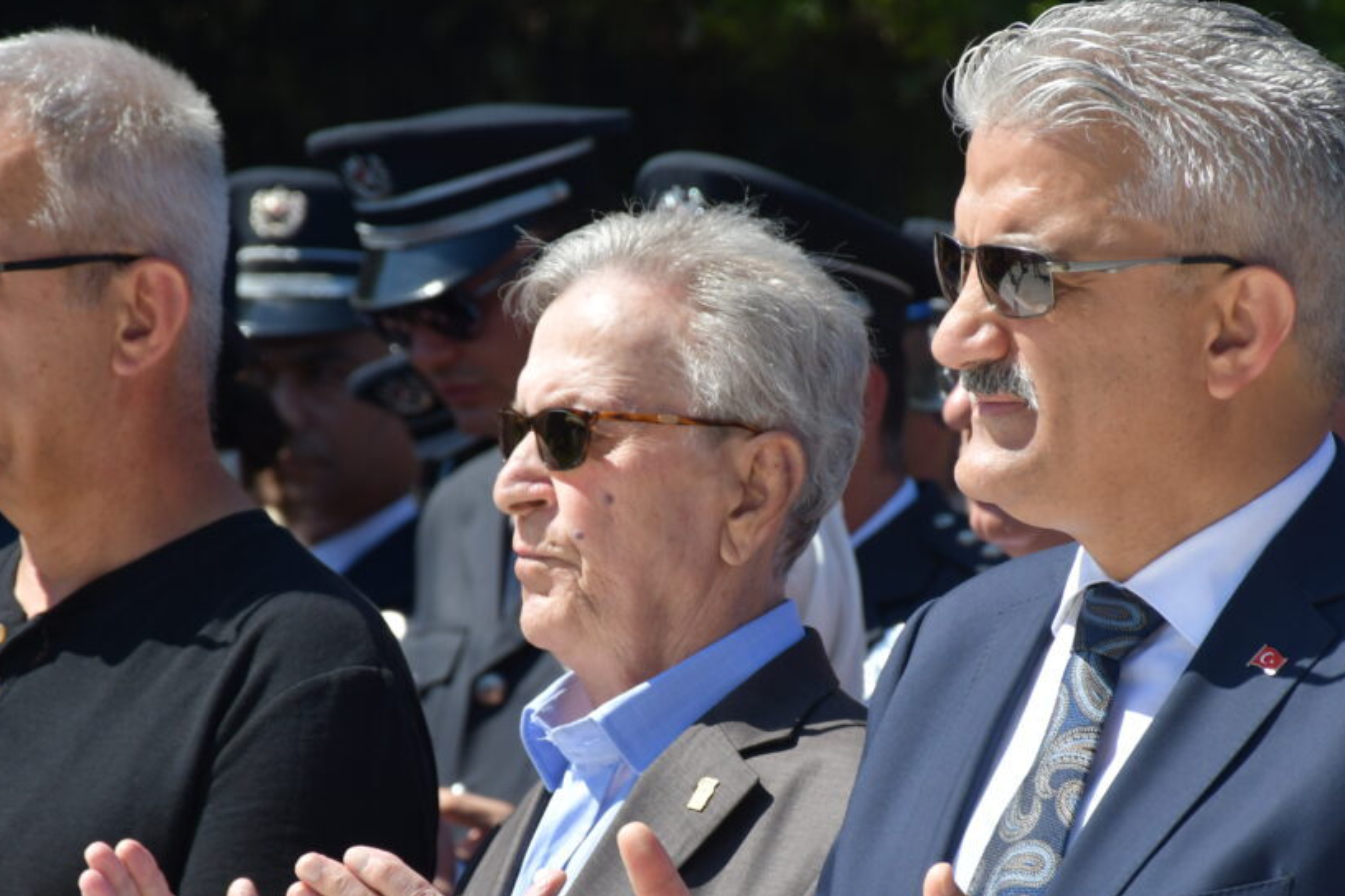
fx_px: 11432
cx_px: 696
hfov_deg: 6.7
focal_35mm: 306
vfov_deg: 4.5
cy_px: 607
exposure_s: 1/800
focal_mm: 130
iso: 250
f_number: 7.1
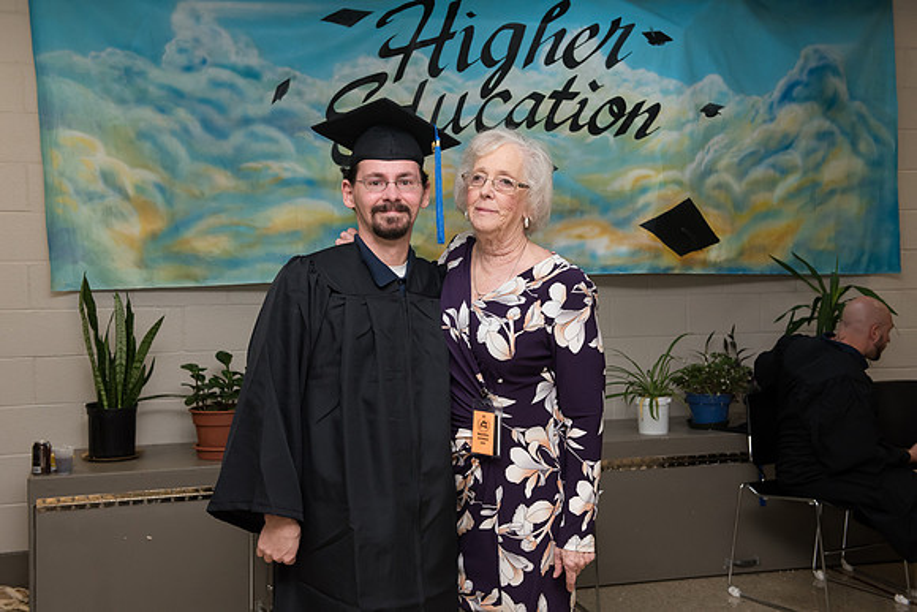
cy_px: 306
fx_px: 1146
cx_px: 458
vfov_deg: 29.9
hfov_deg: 43.6
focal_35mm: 45
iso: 1600
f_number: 7.1
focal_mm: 45
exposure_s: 1/160
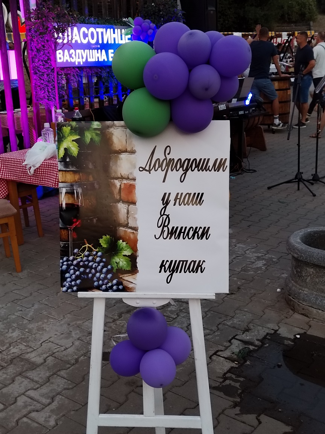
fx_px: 551
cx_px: 162
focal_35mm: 44
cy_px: 217
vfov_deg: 42.9
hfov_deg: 32.9
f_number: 1.8
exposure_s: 1/50
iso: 341
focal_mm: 4.75
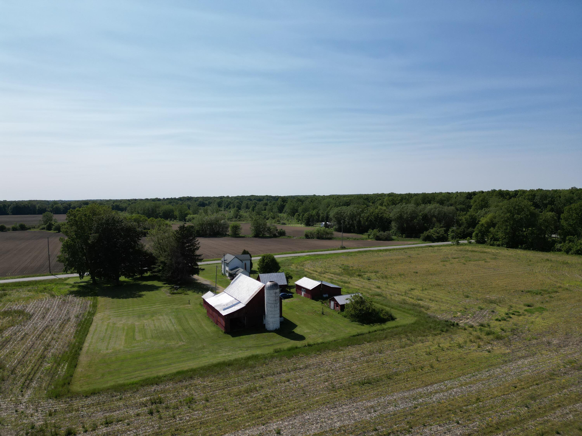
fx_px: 404
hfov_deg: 71.6
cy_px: 218
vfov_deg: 56.8
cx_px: 291
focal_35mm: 24
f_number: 1.7
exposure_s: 1/5000
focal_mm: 6.72
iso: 130
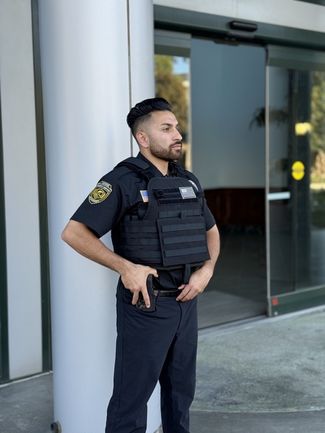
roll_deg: +0.3
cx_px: 162
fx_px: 601
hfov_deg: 30.3
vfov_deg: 39.7
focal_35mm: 48
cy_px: 216
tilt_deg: -5.0
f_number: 1.78
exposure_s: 1/274
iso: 64
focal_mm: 6.76
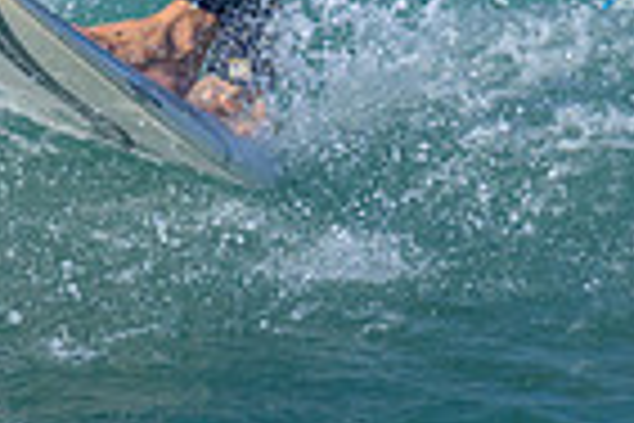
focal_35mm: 3571
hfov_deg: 0.6
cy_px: 70
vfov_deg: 0.4
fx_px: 62884
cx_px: 237
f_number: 11
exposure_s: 1/2000
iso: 1100
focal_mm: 630
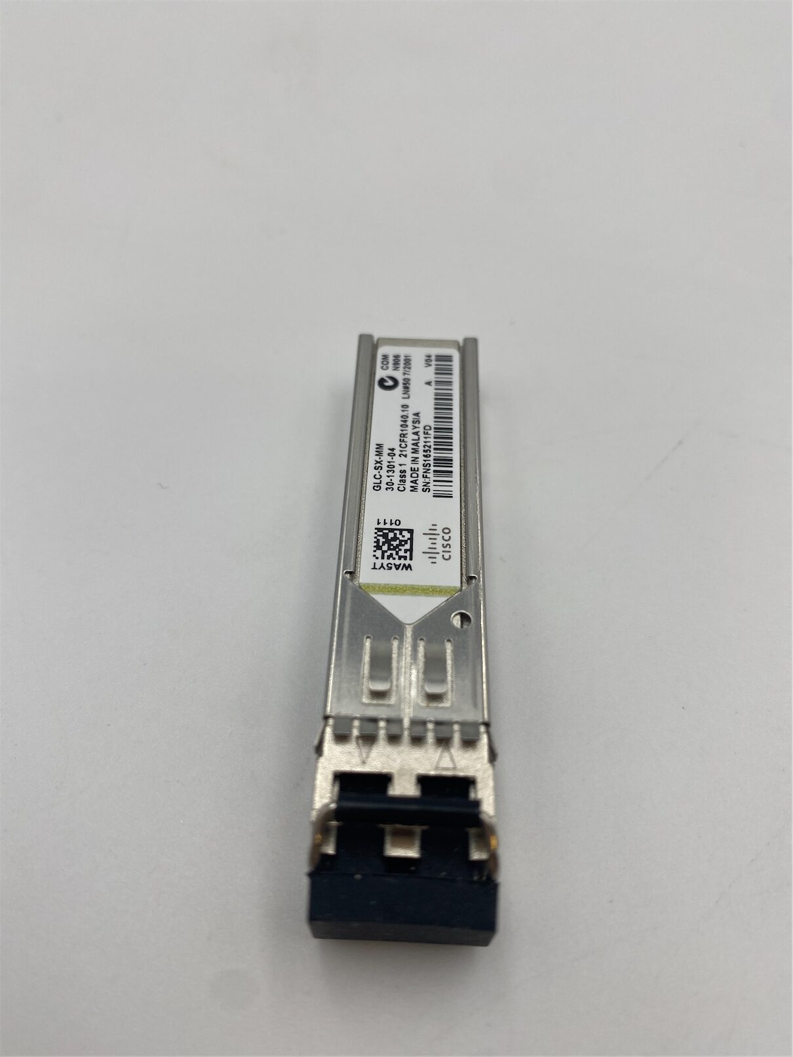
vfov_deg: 67.3
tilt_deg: -54.0
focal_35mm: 26
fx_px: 794
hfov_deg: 53.1
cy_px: 528
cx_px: 396
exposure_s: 1/339
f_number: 1.8
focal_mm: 4.25
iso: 32
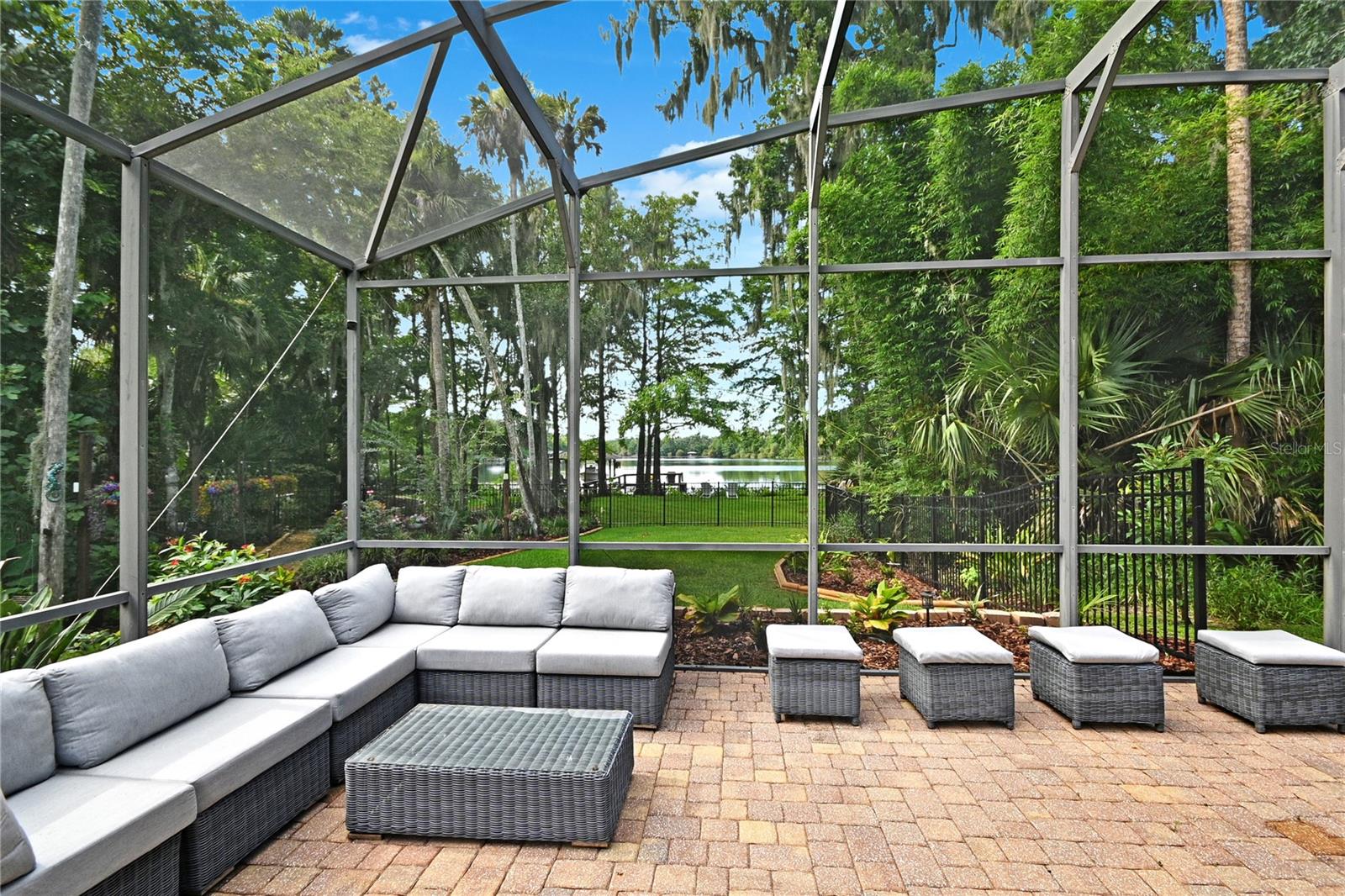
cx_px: 672
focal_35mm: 15
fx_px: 560
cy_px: 448
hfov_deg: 100.4
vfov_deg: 77.3
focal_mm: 10
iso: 1000
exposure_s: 1/400
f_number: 10
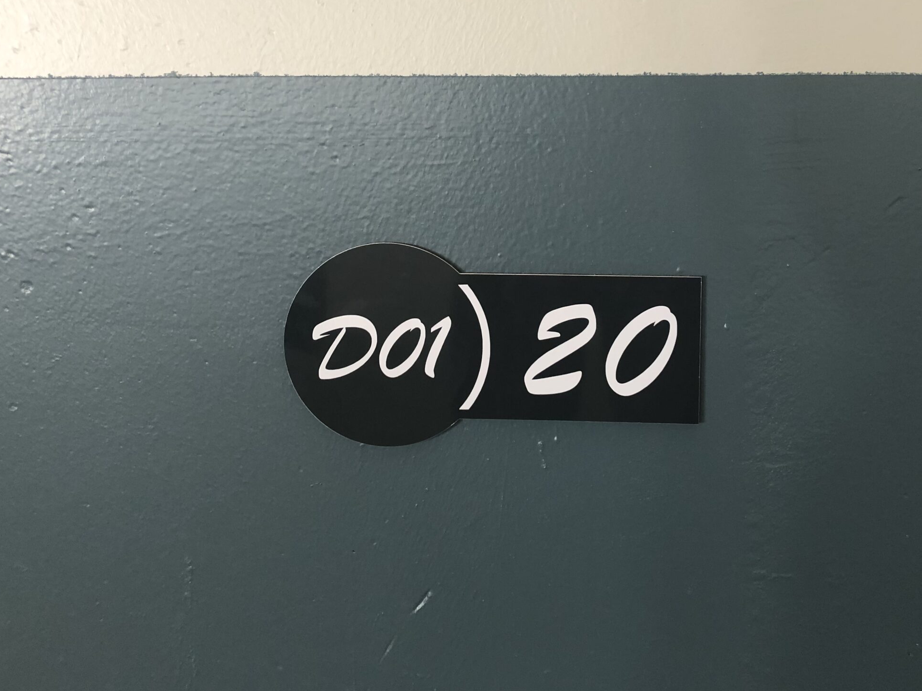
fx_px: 986
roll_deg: +0.1
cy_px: 245
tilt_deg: -8.1
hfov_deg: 49.9
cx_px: 534
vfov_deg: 38.3
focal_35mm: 37
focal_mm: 3.99
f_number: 1.8
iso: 50
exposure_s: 1/15
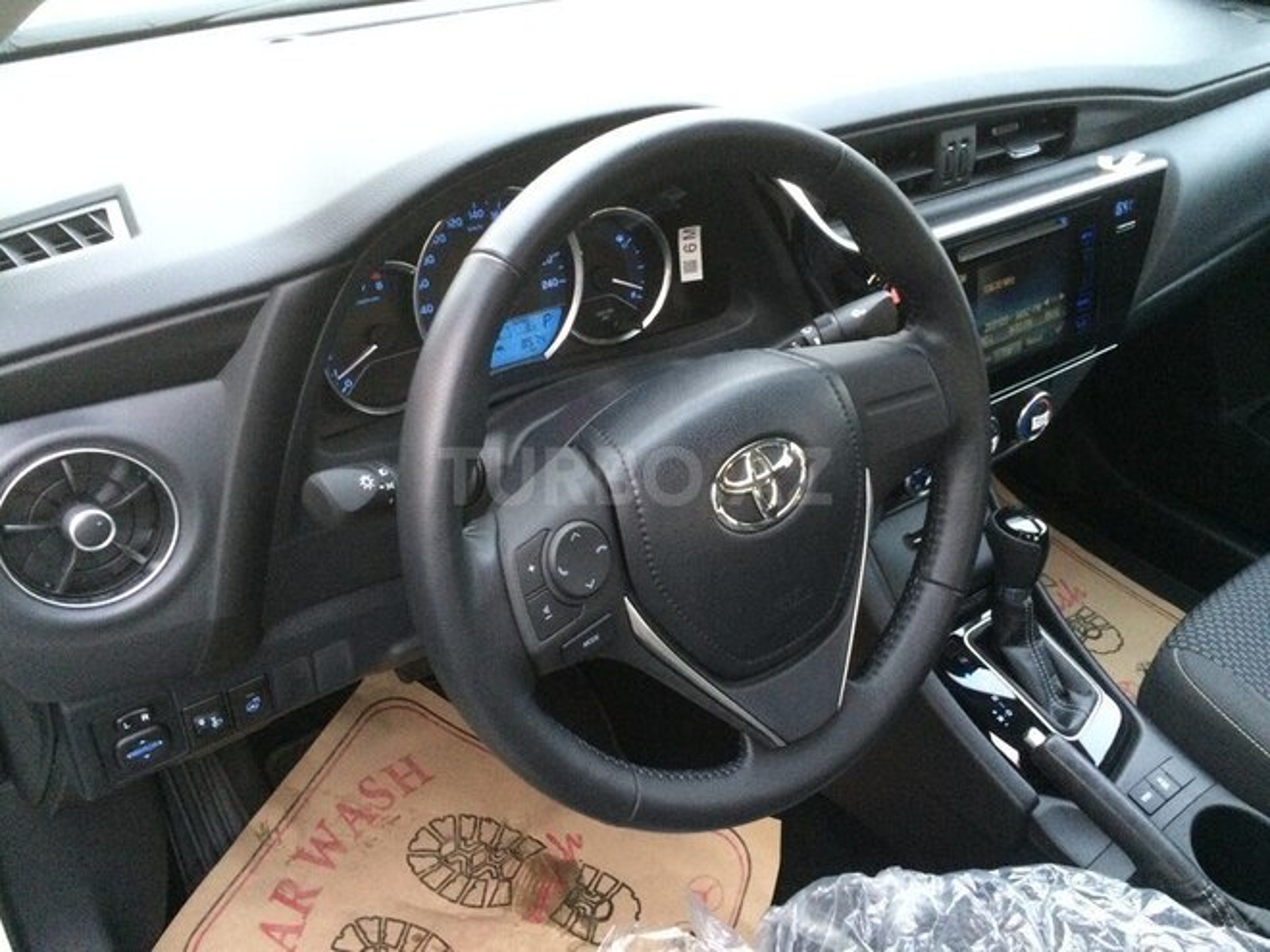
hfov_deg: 61.7
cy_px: 476
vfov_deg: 48.2
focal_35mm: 29
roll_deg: -4.0
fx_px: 1064
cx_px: 635
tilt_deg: -35.6
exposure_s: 1/33
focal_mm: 4.15
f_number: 2.2
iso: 250
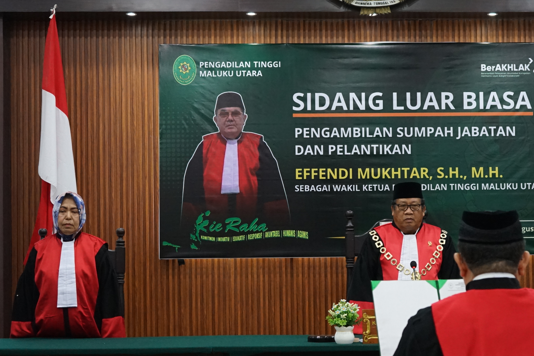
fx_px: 1023
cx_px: 349
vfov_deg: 19.7
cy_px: 212
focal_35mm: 69
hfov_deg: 29.1
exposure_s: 1/160
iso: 3200
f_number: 4
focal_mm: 40
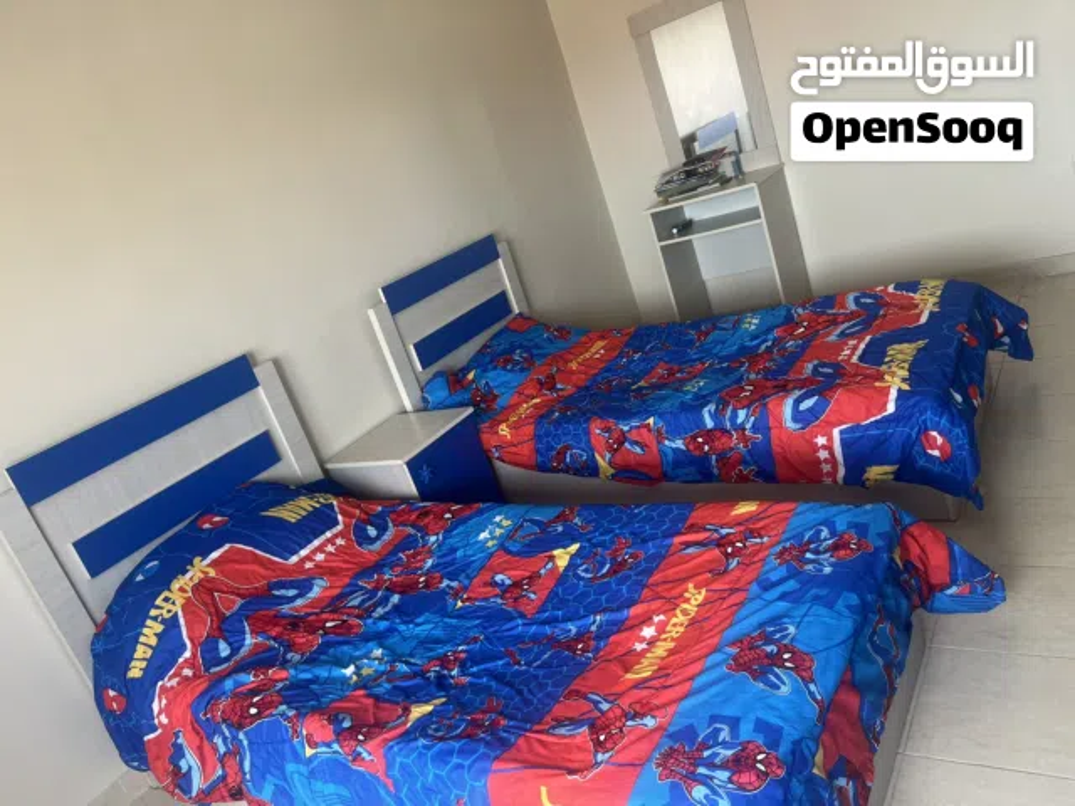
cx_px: 538
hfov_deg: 67.3
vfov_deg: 53.1
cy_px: 403
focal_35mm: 26
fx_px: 807
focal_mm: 5.1
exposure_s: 1/100
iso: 100
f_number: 1.6
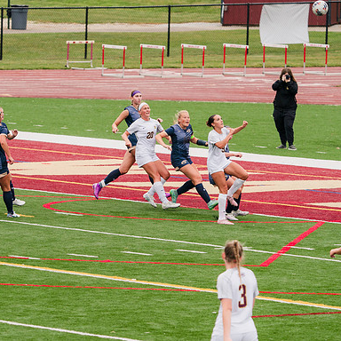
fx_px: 4302
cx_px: 127
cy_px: 213
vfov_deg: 4.5
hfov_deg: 4.5
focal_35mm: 386
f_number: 5.6
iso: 640
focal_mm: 241
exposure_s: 1/1600
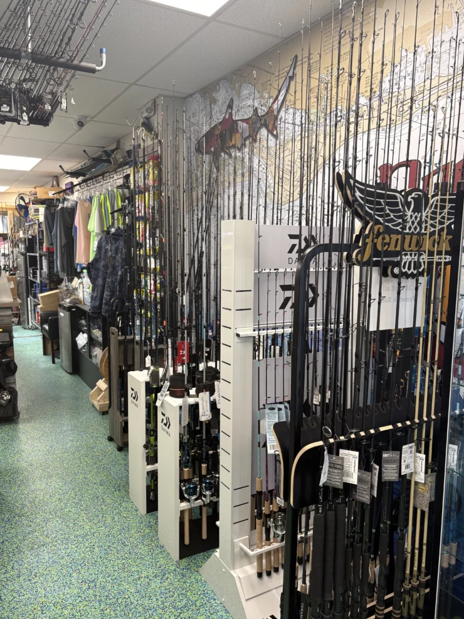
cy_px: 318
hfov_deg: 51.4
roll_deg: -0.8
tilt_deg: -7.5
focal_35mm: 27
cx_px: 229
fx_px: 482
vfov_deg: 65.3
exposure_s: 1/60
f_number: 1.6
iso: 80
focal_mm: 5.96
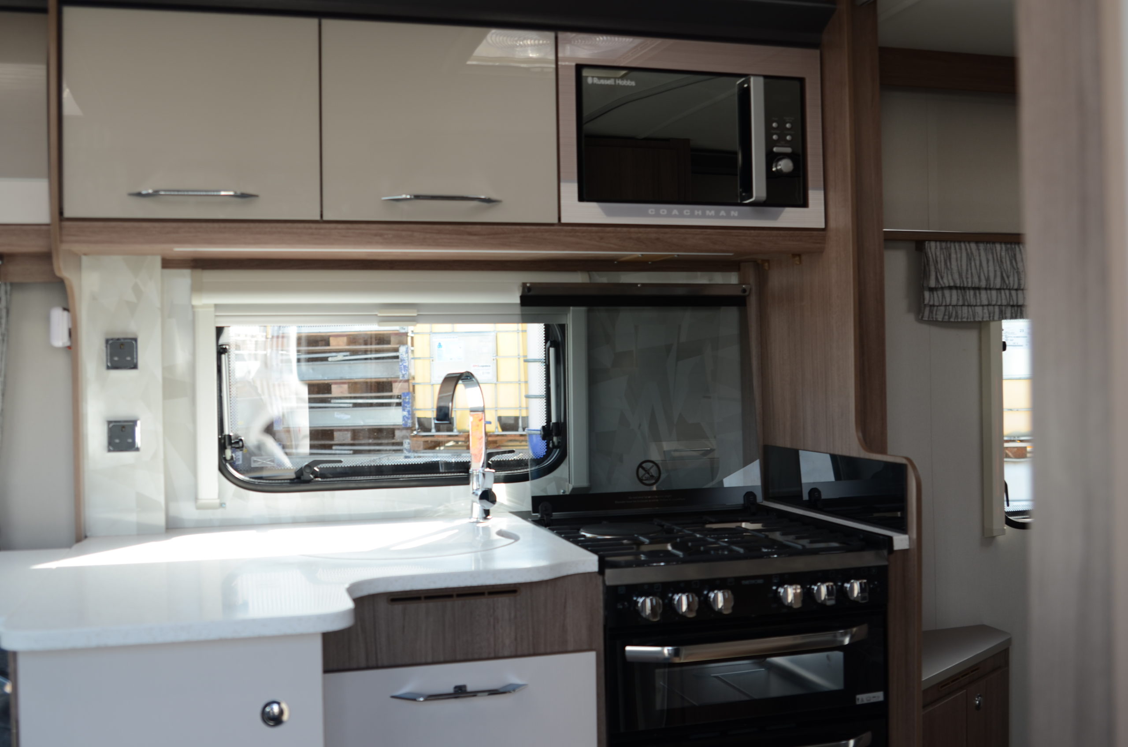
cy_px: 374
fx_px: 1126
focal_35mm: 36
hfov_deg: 53.2
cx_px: 564
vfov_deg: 36.7
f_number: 3.2
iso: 100
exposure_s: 1/40
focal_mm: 24
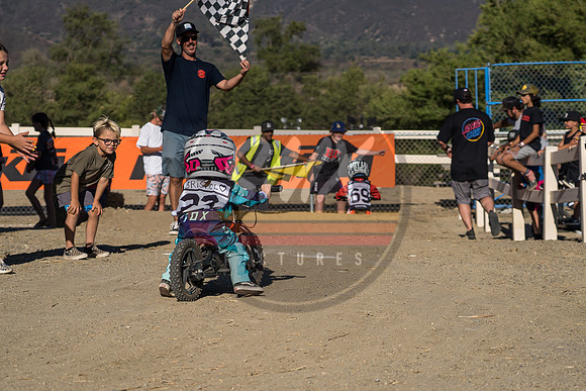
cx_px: 293
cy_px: 196
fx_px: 1709
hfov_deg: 19.5
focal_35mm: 105
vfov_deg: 13.0
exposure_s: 1/3200
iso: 125
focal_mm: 70
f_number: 4
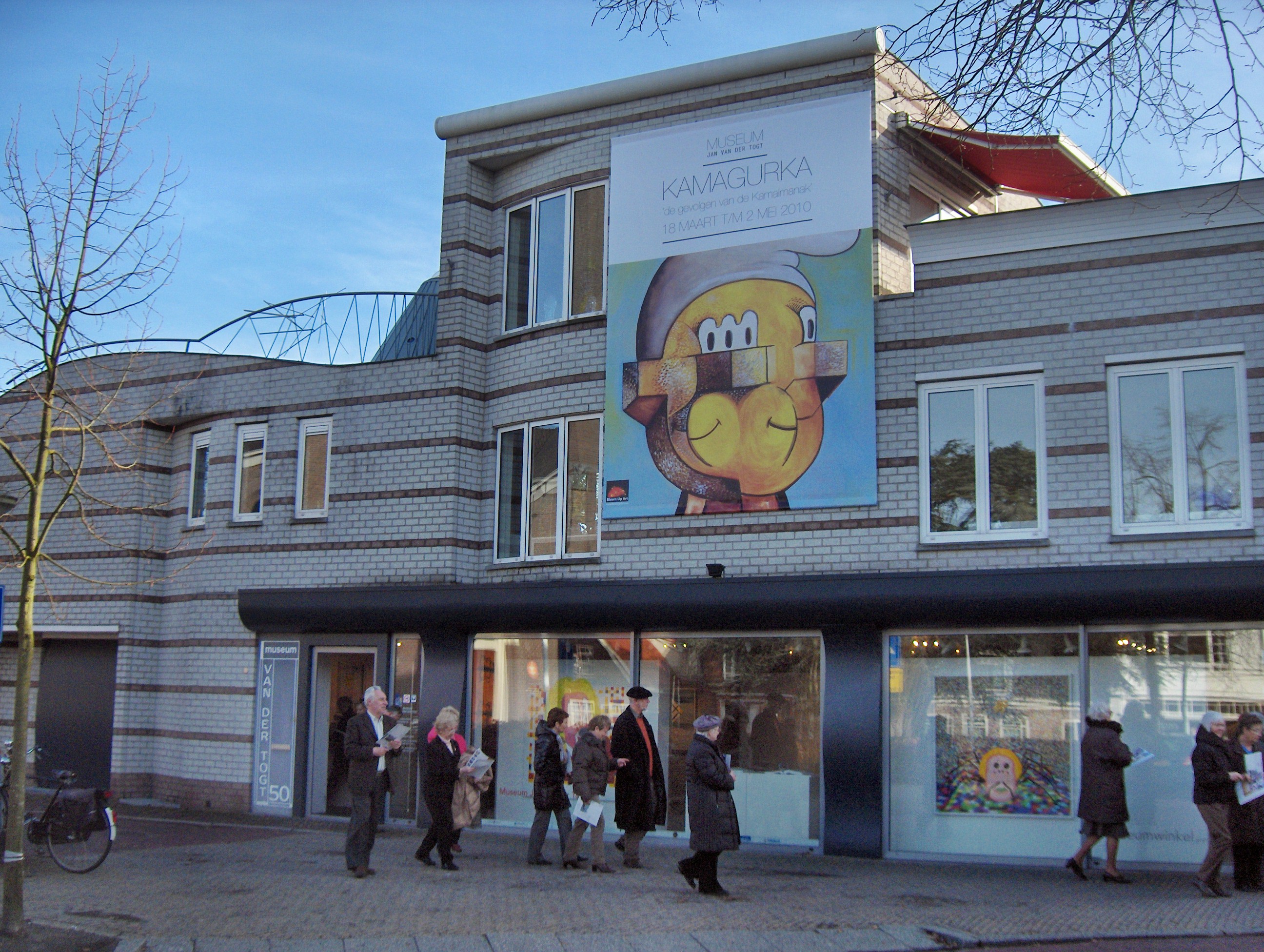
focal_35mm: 39
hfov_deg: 47.8
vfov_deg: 36.9
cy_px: 476
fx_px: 1426
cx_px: 632
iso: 100
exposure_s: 1/719
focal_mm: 8
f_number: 2.8
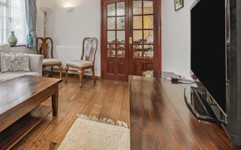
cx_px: 73
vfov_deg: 56.0
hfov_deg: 78.6
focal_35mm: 21
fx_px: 138
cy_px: 51
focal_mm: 12
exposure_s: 1/8
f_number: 9
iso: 320
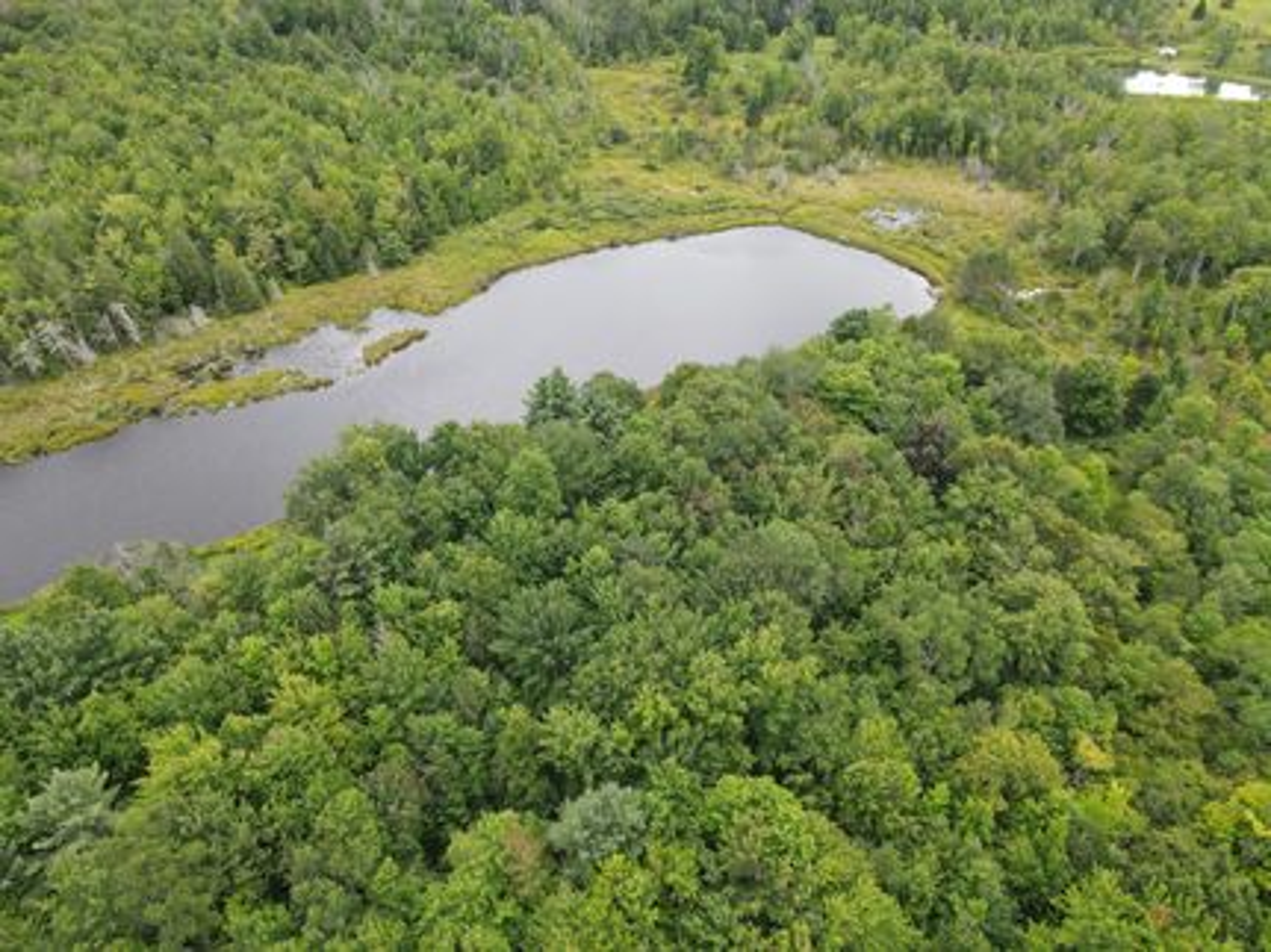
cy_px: 476
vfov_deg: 56.8
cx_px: 636
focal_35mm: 24
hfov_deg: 71.6
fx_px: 881
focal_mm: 4.5
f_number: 2.8
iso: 100
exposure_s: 1/100
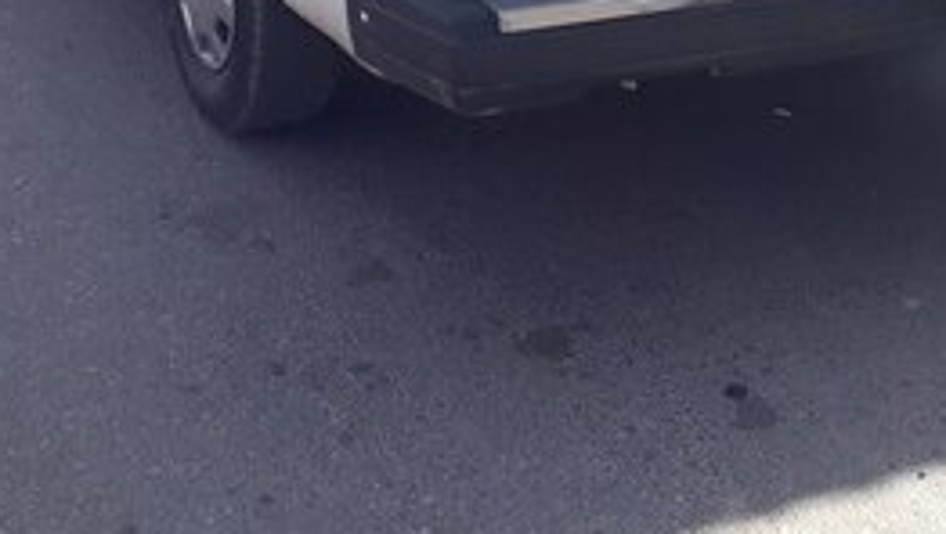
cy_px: -124
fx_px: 1858
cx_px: 480
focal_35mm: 74
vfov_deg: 15.7
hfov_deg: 28.6
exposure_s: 1/606
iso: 40
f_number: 1.9
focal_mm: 3.6
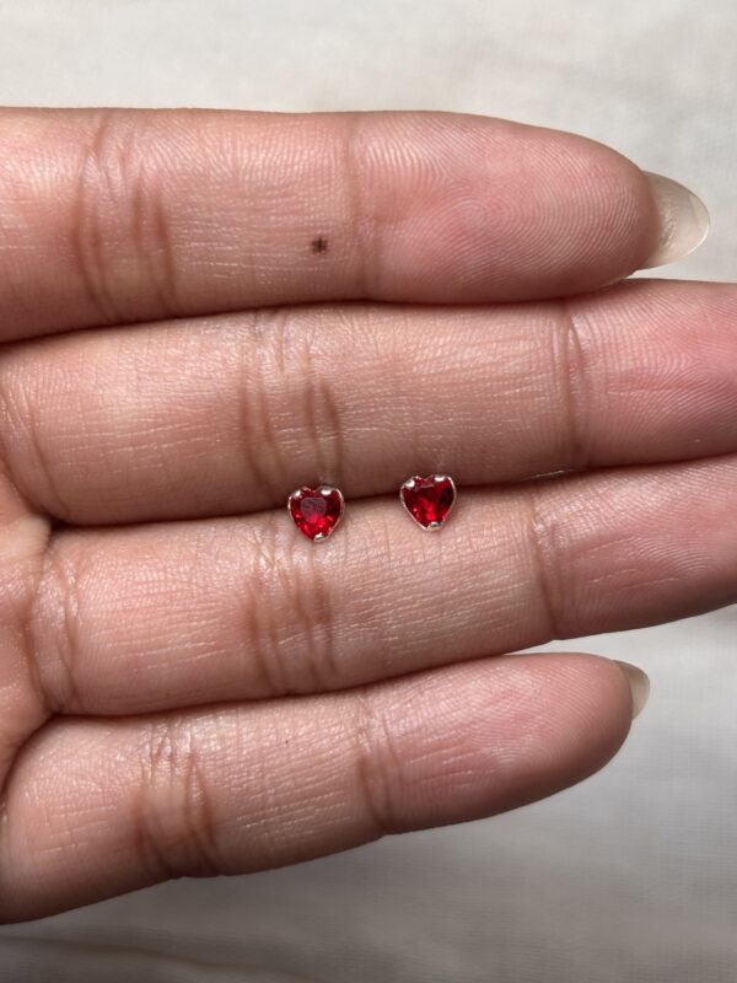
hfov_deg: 28.0
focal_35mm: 52
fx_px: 1476
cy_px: 492
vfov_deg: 36.8
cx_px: 368
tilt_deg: -77.0
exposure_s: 1/154
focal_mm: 5.96
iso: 32
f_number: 1.6
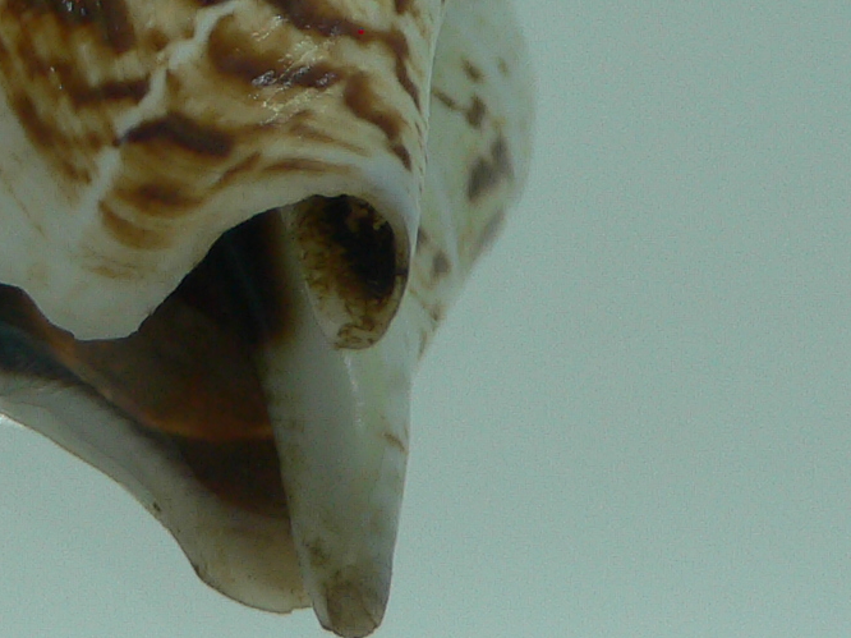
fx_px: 2605
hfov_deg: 18.4
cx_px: 217
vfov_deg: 13.5
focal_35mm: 106
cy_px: -159
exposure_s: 1/60
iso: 80
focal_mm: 4.6
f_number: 2.8
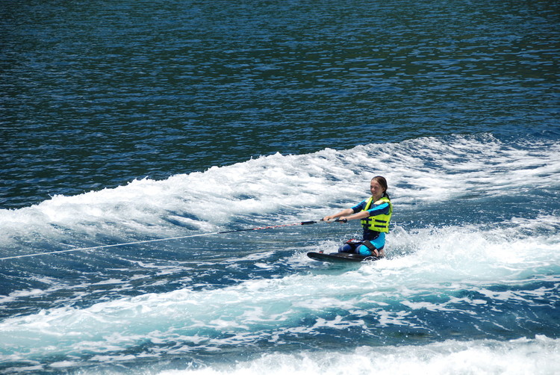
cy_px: 188
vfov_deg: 9.7
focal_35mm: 142
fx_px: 2219
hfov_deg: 14.4
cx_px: 280
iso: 100
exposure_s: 1/500
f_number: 5.6
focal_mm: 95
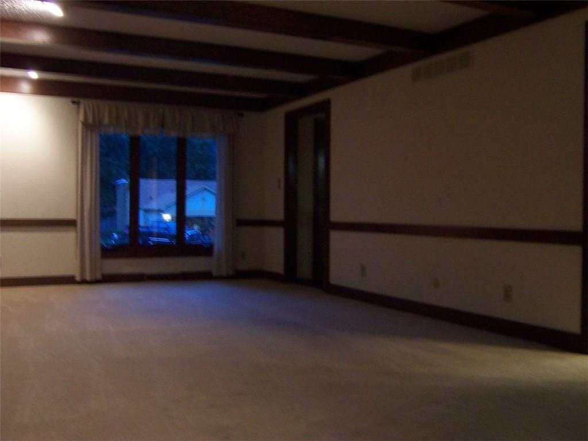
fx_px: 612
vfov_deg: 39.7
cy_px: 220
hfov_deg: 51.4
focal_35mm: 36
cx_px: 294
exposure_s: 1/8
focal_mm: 5.6
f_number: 2.8
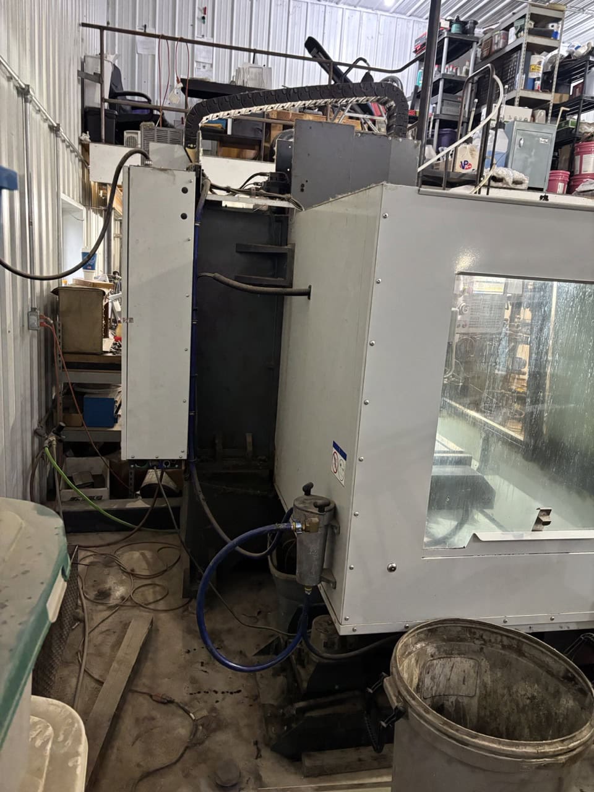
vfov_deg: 67.3
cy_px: 396
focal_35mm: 26
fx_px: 595
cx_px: 297
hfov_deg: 53.1
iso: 500
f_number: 1.6
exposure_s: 1/40
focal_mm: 6
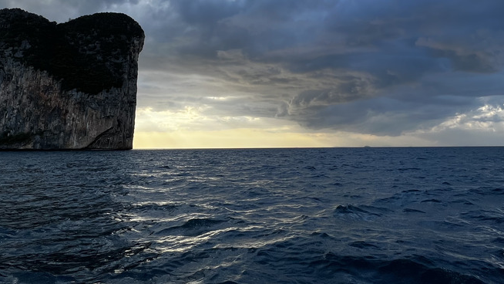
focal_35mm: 26
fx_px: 347
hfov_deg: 71.8
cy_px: 51
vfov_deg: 42.1
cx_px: 268
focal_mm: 1.57
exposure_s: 1/727
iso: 32
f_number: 1.8
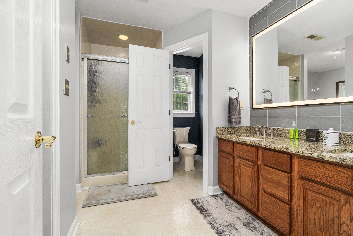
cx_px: 176
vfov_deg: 73.8
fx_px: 157
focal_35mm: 16
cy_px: 118
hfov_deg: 96.7
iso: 800
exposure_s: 1/5
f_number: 9
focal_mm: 16
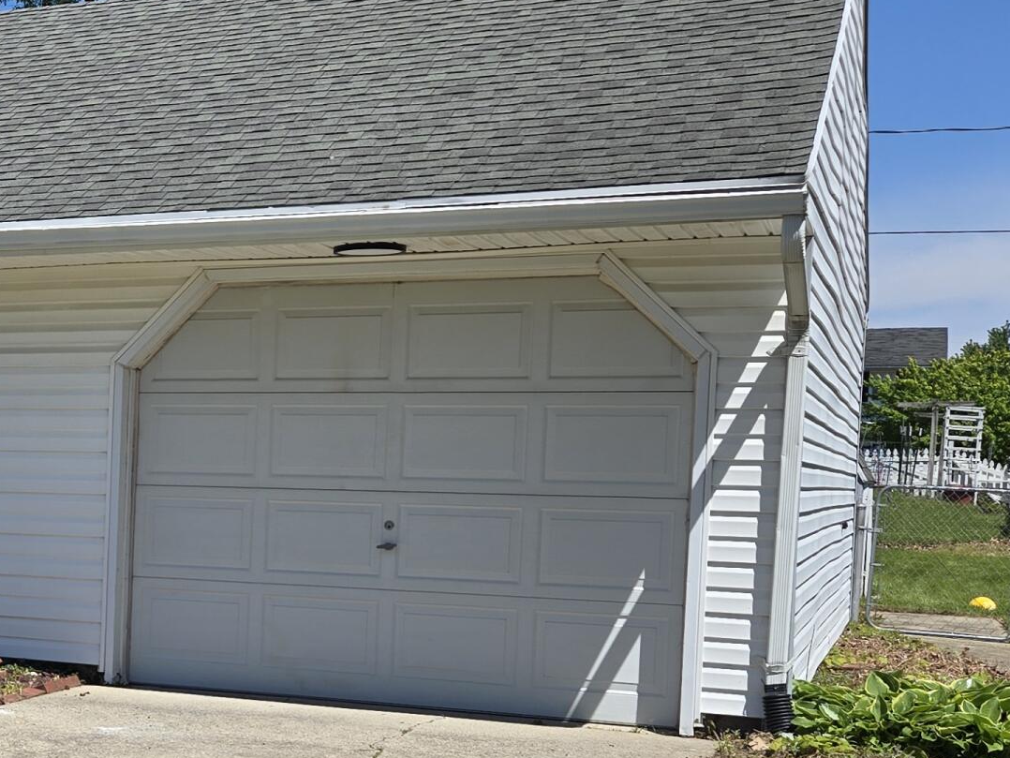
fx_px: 1868
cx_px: -130
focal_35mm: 64
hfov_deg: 27.4
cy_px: 565
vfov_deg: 22.7
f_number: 1.8
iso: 25
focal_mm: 5.4
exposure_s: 1/2463
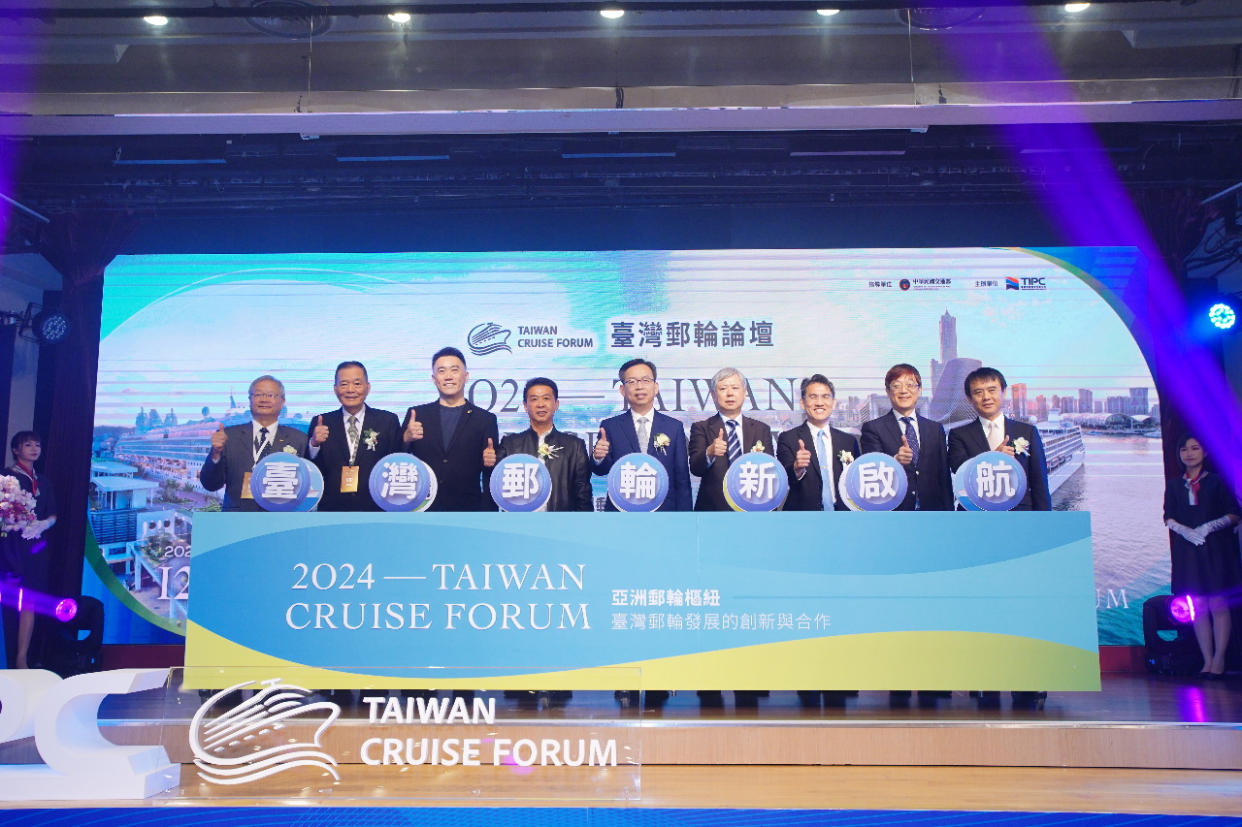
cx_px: 621
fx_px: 1207
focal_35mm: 35
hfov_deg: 54.4
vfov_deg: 37.8
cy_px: 414
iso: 1600
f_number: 6.3
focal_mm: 35
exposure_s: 1/200
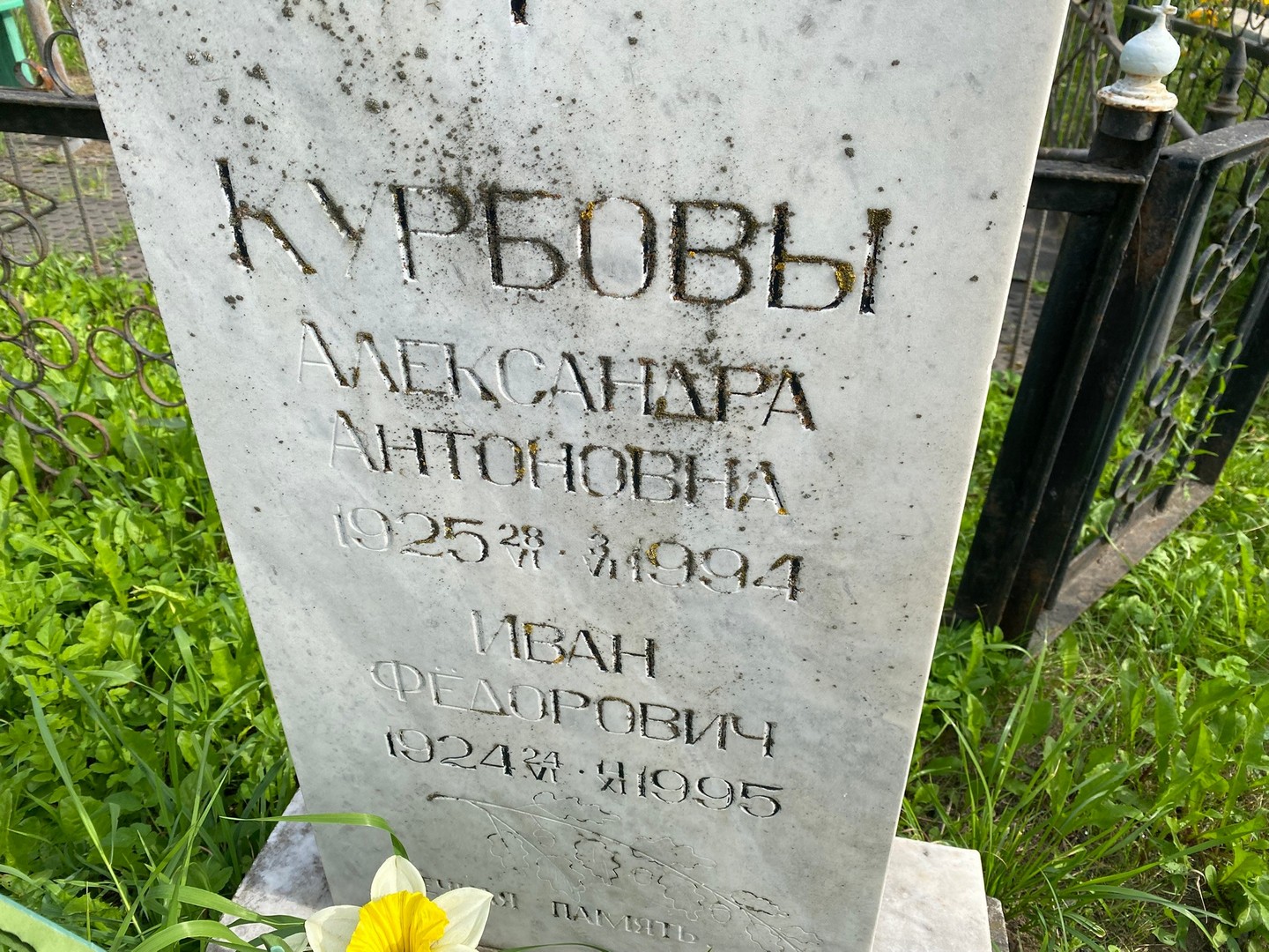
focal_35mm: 26
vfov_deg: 53.1
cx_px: 634
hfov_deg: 67.3
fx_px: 953
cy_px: 476
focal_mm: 4.25
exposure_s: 1/669
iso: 32
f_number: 1.8
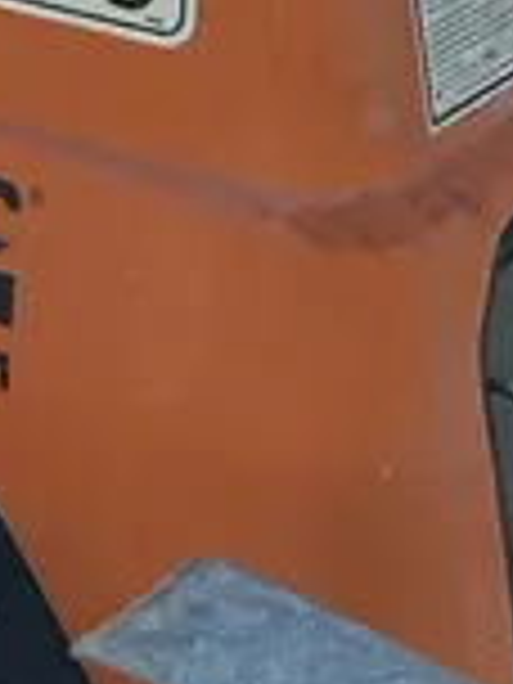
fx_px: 2470
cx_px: 22
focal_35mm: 125
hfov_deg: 11.8
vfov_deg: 14.5
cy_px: -385
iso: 50
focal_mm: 5.7
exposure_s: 1/2208
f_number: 1.5
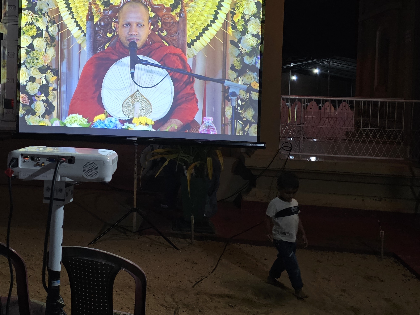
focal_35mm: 46
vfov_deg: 31.3
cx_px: 97
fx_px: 558
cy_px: 106
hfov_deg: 39.9
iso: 320
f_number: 1.7
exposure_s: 1/100
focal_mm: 6.3
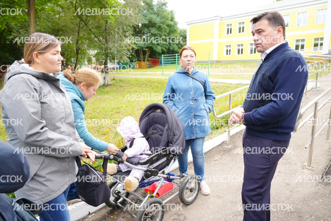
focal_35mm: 24
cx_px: 166
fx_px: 221
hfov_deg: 73.7
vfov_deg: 53.2
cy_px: 110
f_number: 5.6
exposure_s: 1/320
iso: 1250
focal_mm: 24
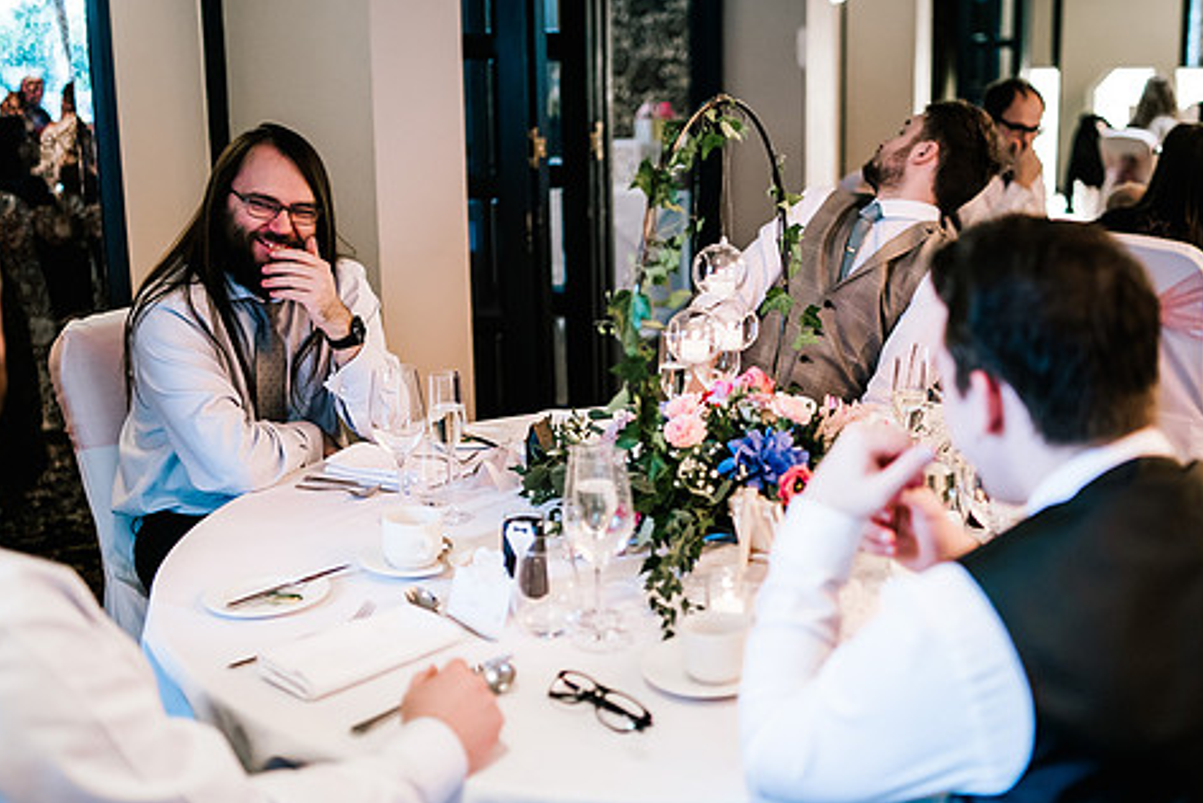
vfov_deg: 30.5
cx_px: 676
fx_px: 1471
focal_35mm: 44
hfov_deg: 44.4
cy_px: 347
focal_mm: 35
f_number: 1.4
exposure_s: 1/500
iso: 1600
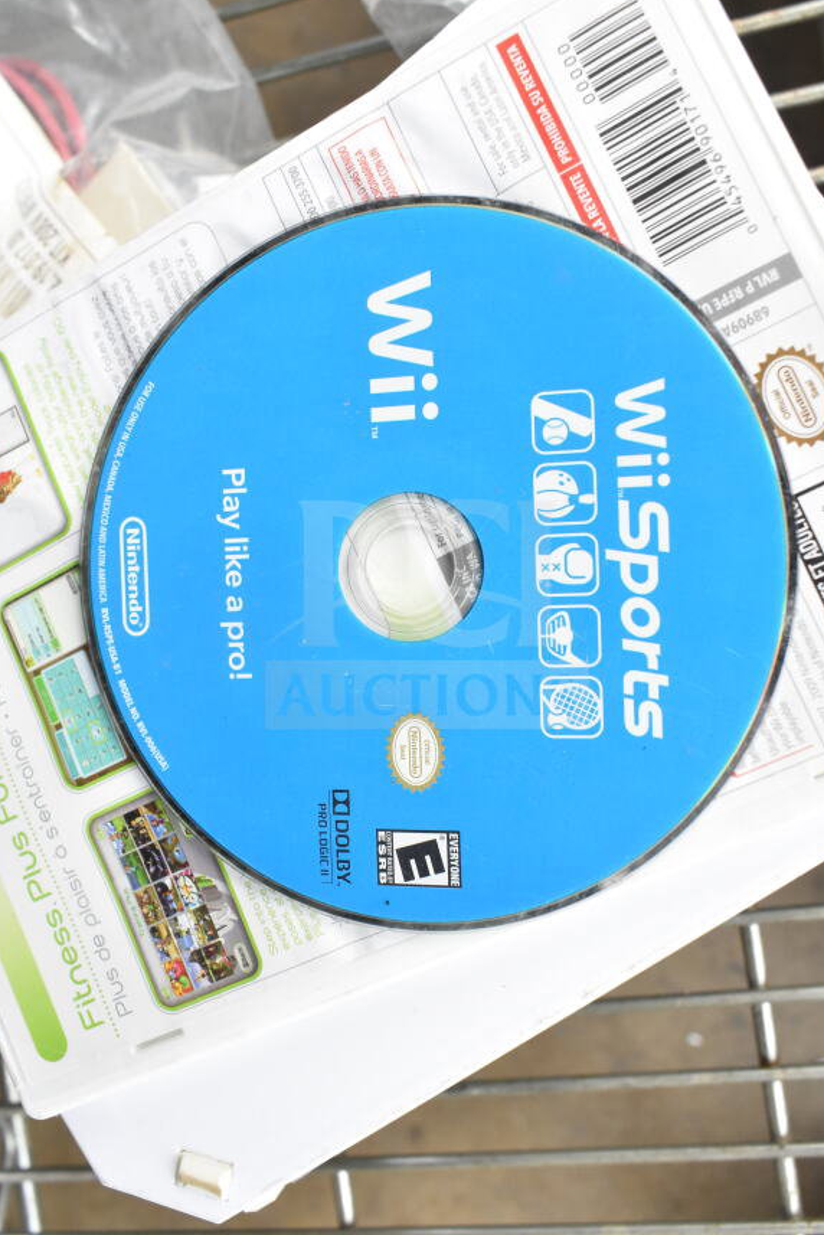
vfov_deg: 58.7
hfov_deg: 41.1
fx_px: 1098
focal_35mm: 32
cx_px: 426
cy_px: 614
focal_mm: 20
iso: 1600
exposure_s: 1/160
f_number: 6.3
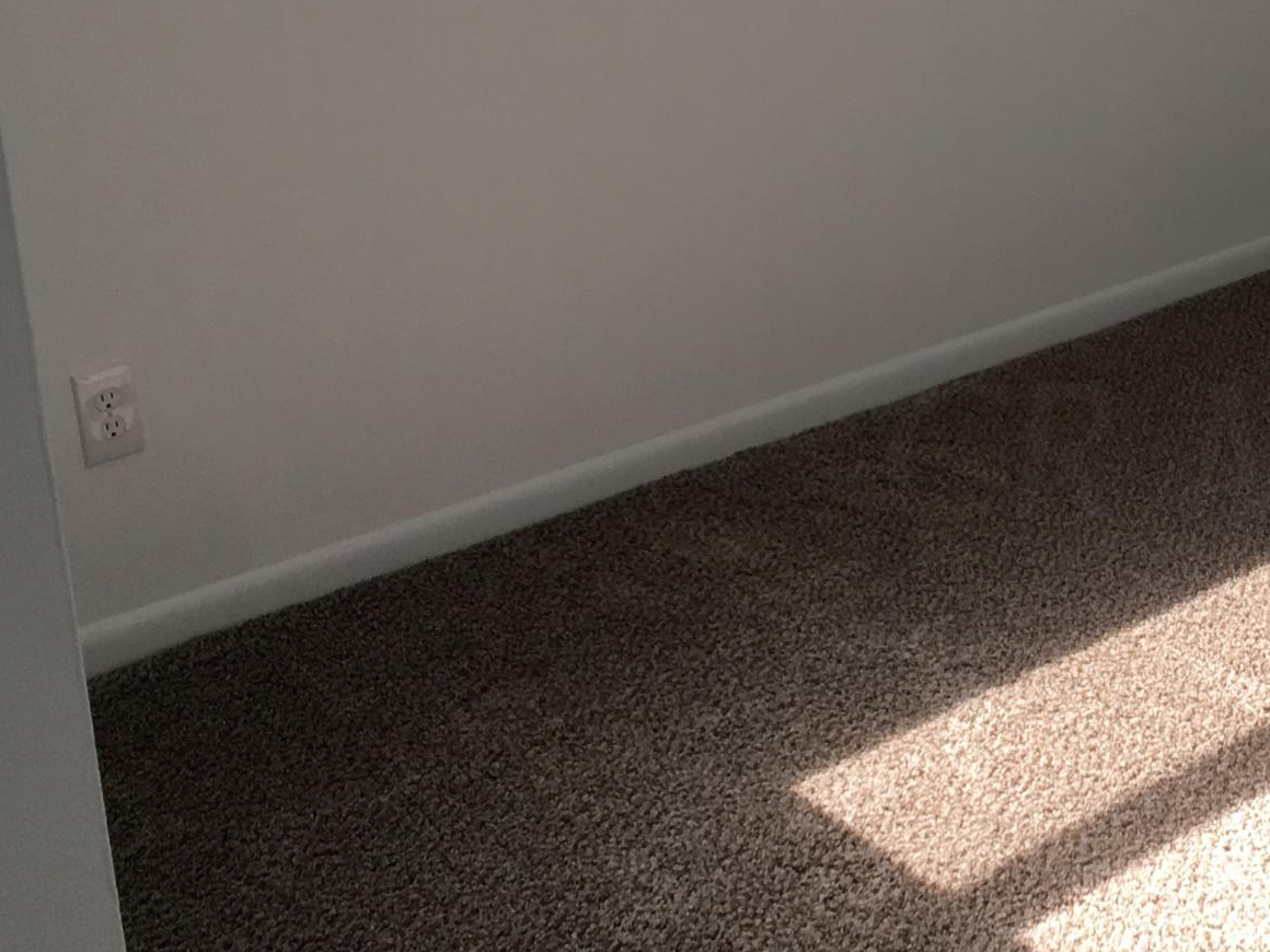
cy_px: 451
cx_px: 1211
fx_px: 2752
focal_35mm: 75
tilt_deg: -18.1
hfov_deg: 25.0
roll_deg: +0.0
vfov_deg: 19.6
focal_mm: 4.15
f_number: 2.2
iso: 40
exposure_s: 1/120
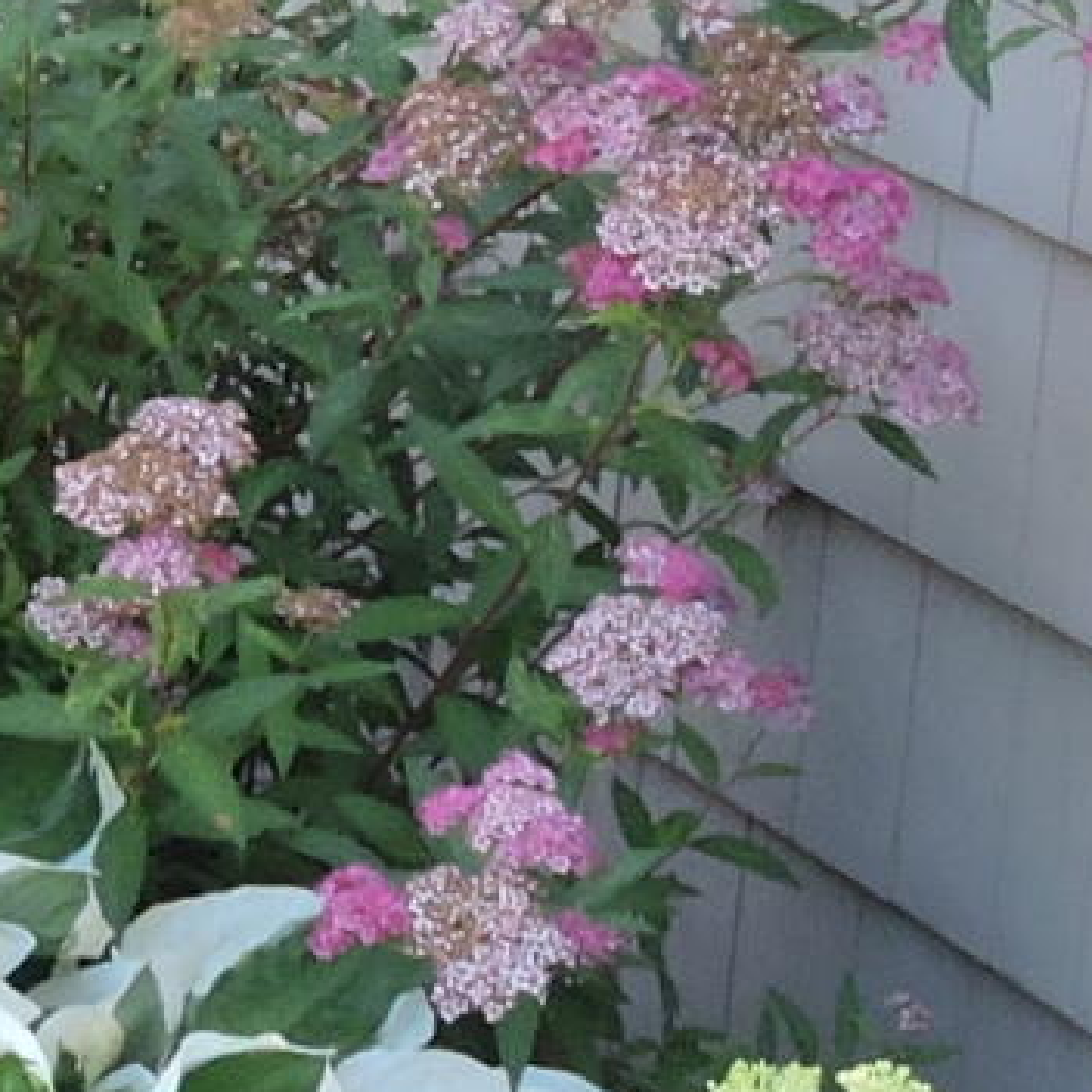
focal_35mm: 264
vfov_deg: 6.6
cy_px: 375
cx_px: -1312
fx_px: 9422
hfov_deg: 6.4
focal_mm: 6.3
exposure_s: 1/60
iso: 100
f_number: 3.8
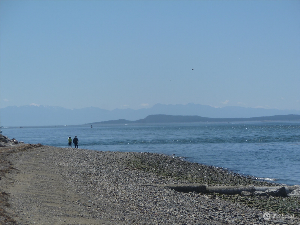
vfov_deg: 10.5
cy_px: 112
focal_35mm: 141
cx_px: 150
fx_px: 1222
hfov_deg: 14.0
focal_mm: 25.2
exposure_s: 1/800
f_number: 5.1
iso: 80
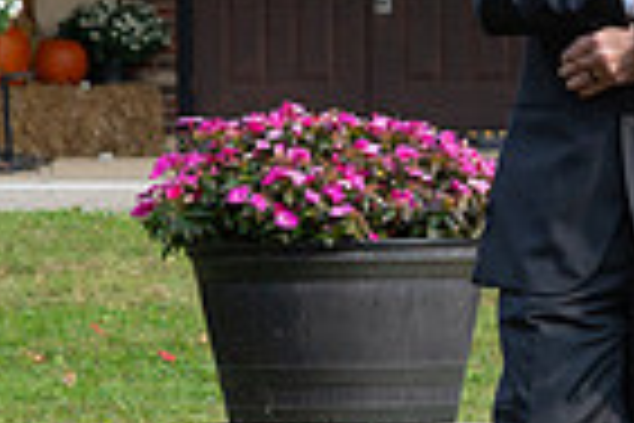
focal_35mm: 392
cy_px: 192
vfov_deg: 3.5
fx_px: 6903
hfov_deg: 5.2
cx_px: 696
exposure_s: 1/1250
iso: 640
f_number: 6.3
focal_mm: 85
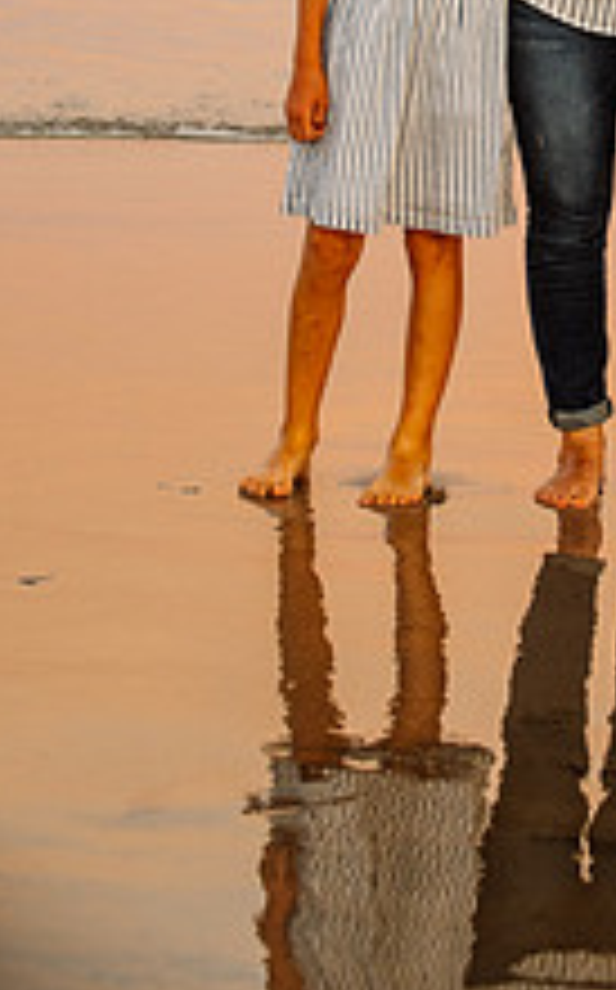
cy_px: 68
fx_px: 4498
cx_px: 652
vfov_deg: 12.4
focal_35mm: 167
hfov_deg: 7.8
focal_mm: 80
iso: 1250
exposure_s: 1/160
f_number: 3.5
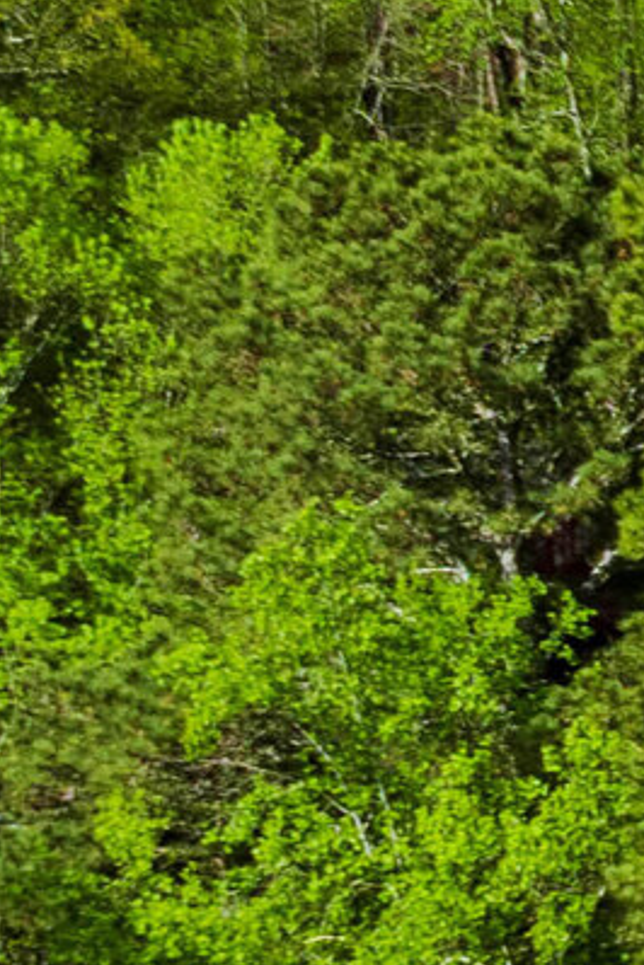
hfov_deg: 6.6
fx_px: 5152
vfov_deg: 10.6
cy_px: 924
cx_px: 1755
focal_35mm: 192
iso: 100
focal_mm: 12.29
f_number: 3.2
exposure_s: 1/2000
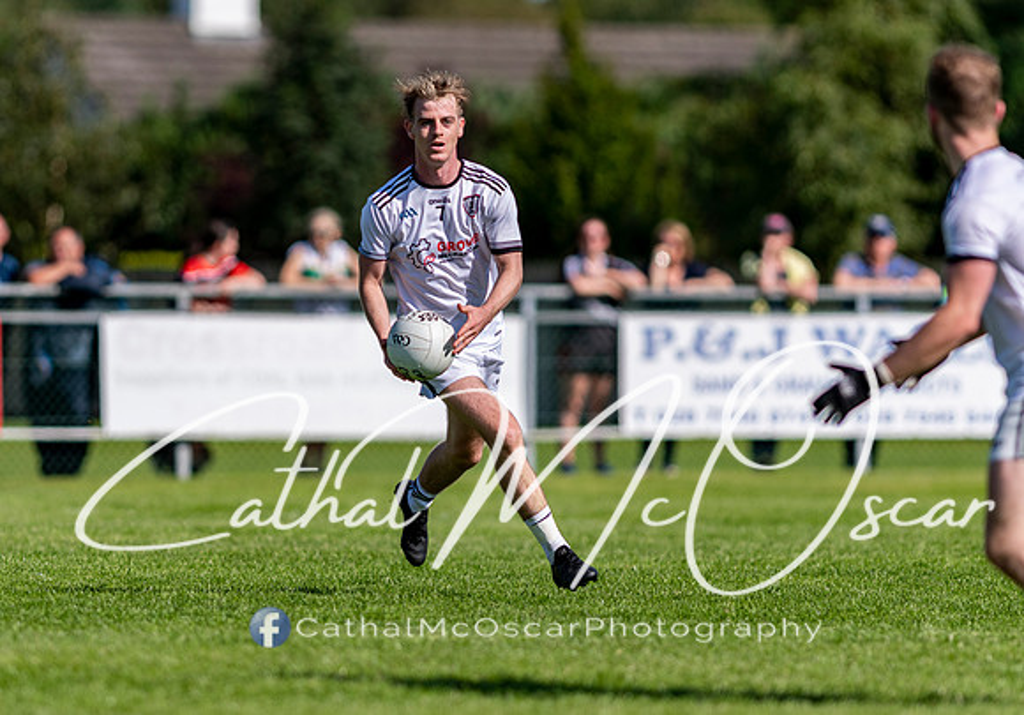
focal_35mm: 528
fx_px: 15249
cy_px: 357
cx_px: 428
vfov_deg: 2.7
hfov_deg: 3.8
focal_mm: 300
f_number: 2.8
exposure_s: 1/2500
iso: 100
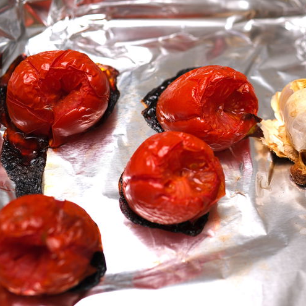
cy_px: 154
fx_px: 580
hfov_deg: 29.3
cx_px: 210
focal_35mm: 58
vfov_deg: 29.6
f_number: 2.8
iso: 125
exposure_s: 1/90
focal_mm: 30
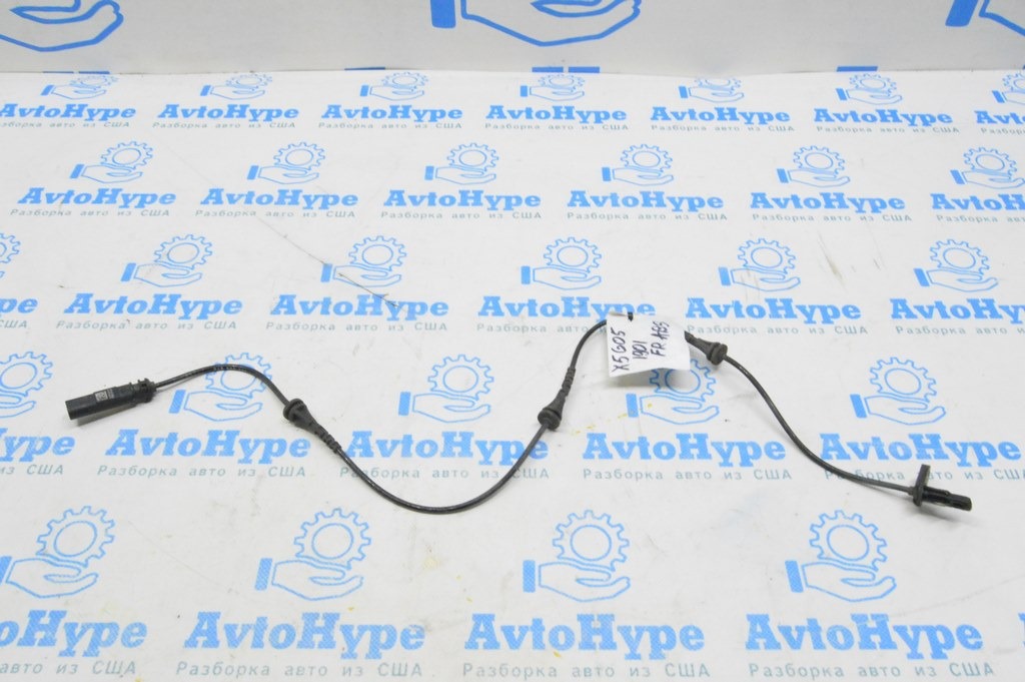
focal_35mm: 30
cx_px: 512
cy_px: 341
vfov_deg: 43.5
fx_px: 853
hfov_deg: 62.0
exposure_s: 1/20
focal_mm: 20
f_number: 20
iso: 6400
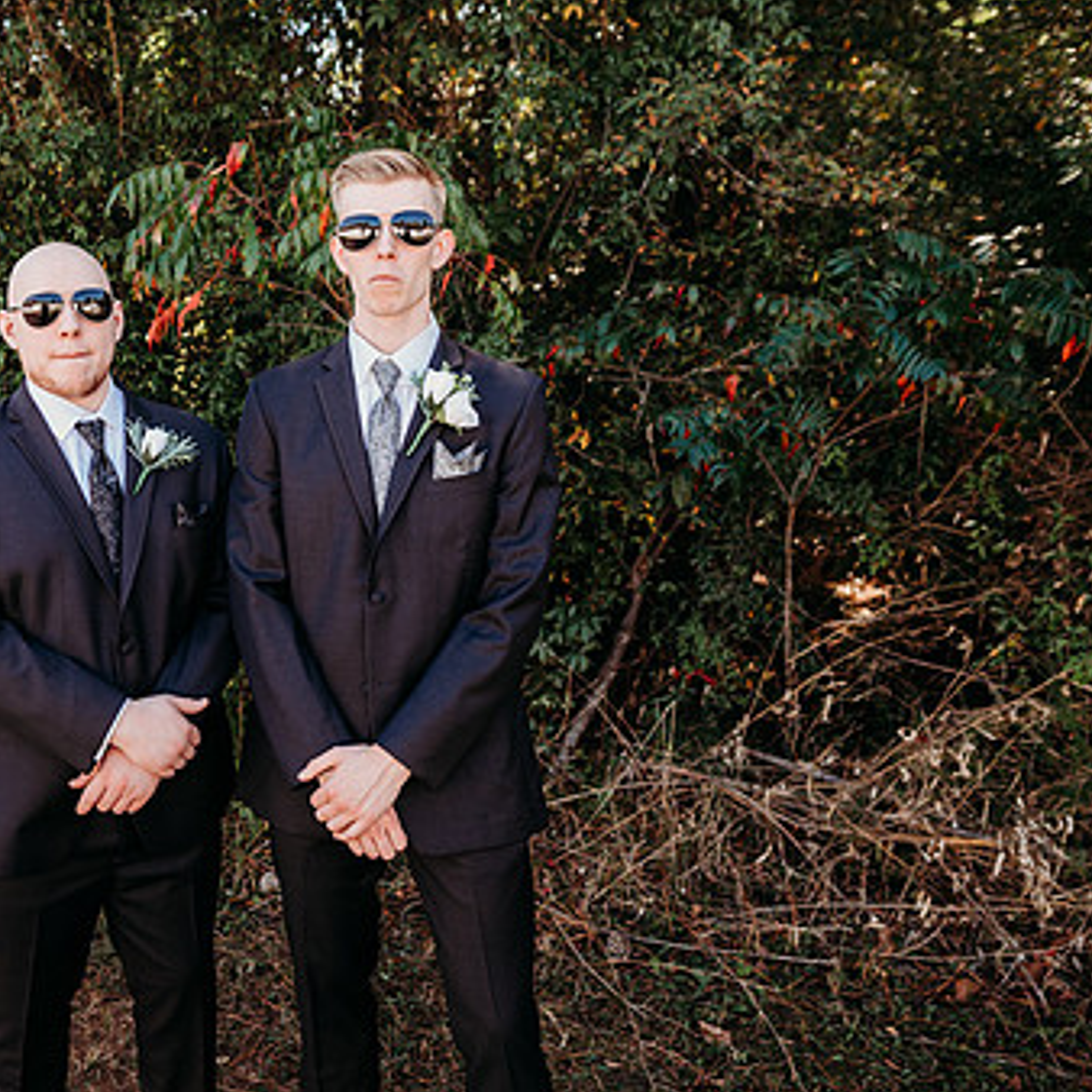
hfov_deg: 45.1
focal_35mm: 35
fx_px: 1249
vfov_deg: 47.1
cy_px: 480
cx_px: 236
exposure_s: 1/400
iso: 200
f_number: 2.8
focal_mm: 24
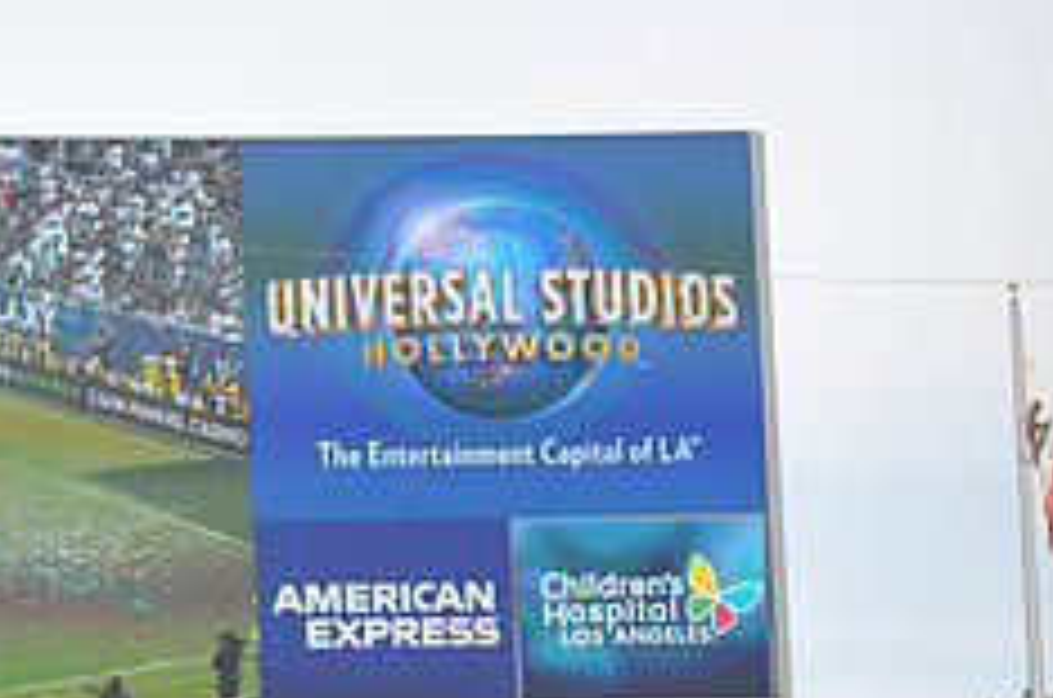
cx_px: -180
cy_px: 212
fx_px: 8407
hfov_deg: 7.1
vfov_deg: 4.7
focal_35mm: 288
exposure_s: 1/2500
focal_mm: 116
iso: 320
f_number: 3.5
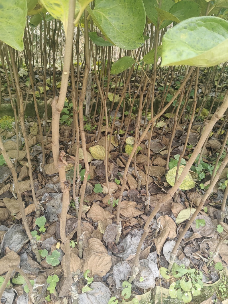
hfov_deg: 51.3
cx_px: 114
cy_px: 152
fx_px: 237
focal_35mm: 27
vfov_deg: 65.3
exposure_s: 1/200
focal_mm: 5.52
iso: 160
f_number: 1.9
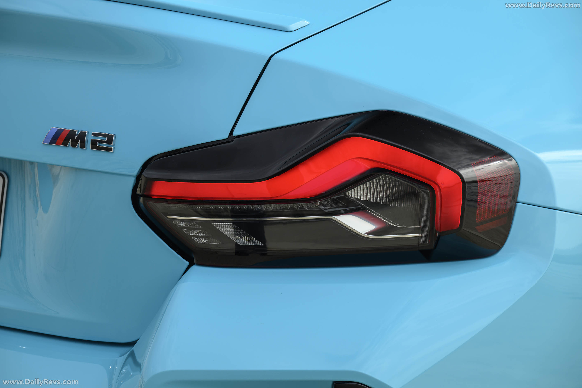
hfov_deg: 17.1
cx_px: 291
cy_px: 194
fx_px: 1940
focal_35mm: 120
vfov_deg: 11.4
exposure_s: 1/160
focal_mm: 120
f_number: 9
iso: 200
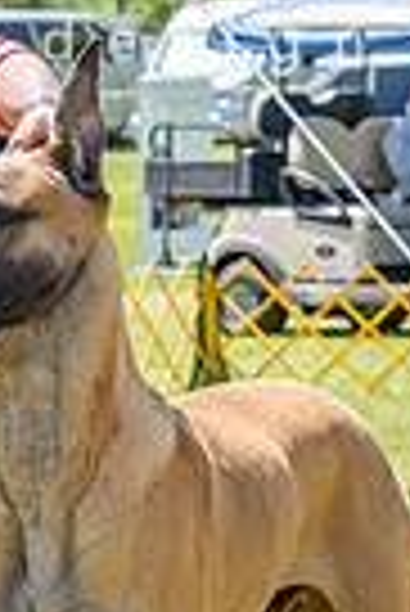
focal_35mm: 231
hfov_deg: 5.9
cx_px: -72
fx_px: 3936
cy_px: 486
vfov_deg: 8.9
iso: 1600
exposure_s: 1/2500
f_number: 6.3
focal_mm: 70
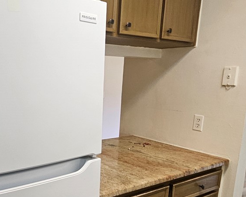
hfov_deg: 48.6
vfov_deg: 40.5
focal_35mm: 36
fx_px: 262
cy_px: 136
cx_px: 65
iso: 160
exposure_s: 1/60
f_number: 2.2
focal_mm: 1.74
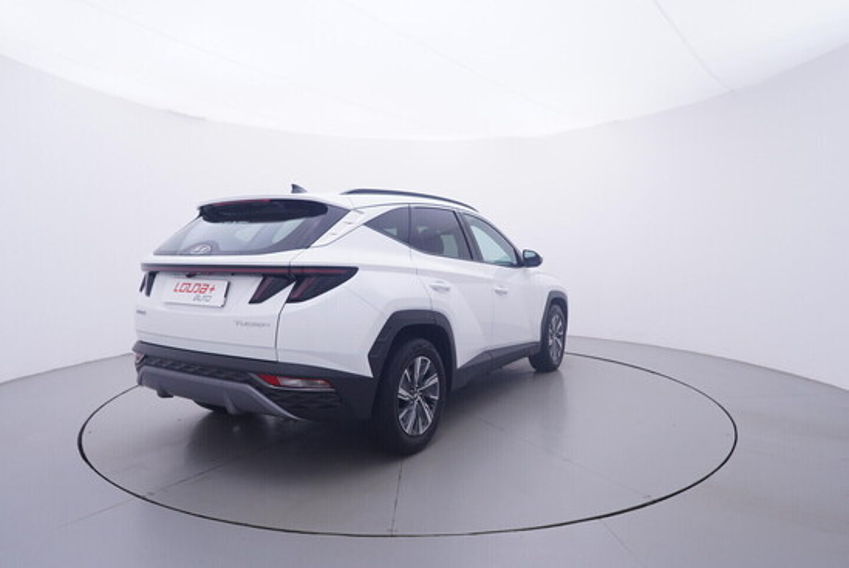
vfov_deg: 56.2
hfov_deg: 77.3
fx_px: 531
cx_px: 424
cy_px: 284
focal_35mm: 22
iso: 200
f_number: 5
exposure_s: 1/80
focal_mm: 15
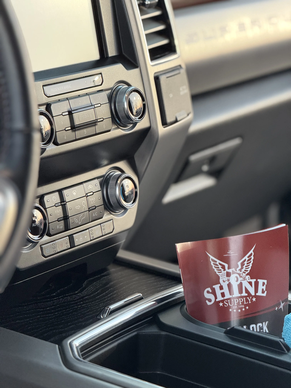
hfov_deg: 12.3
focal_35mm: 120
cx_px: 146
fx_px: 1345
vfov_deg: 16.4
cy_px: 194
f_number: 2.8
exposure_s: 1/60
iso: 500
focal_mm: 15.66
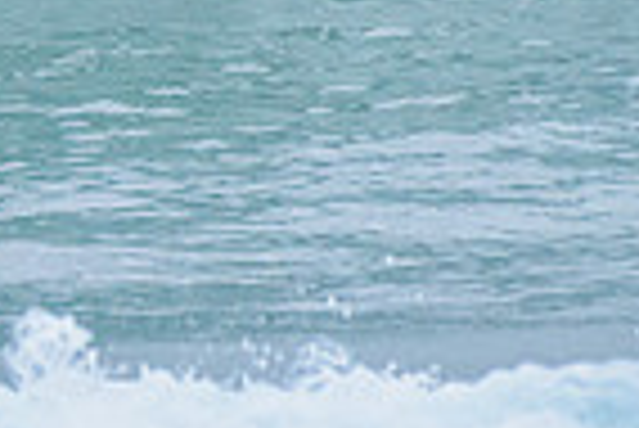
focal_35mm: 2508
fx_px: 44562
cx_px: -665
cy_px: -321
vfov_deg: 0.5
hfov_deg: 0.8
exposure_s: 1/2000
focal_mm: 500
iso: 1800
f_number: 5.6
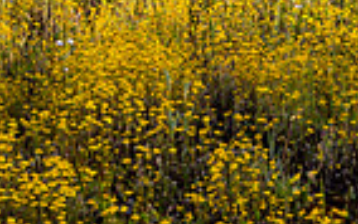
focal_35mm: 127
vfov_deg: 9.6
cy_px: -230
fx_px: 1240
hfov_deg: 16.0
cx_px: 388
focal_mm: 30.5
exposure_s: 1/30
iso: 64
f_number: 9
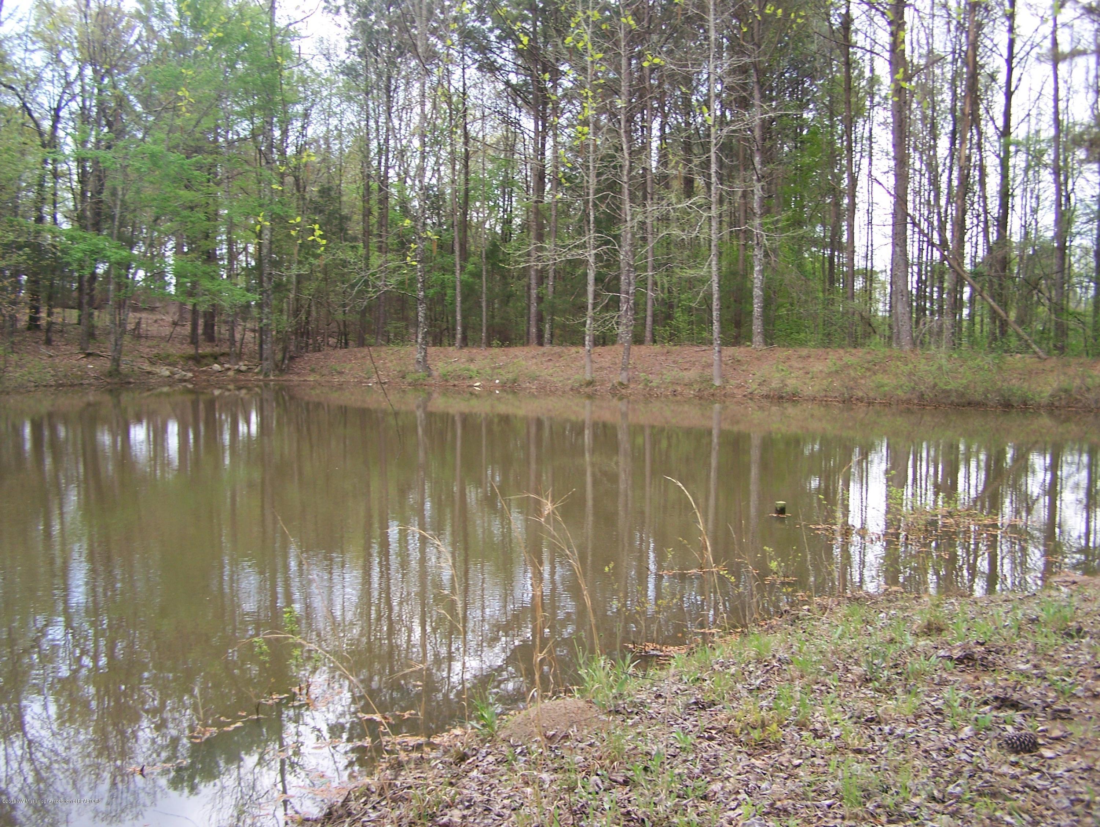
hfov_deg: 48.9
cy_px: 414
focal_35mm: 38
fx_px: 1208
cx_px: 550
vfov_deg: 37.8
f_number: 2.8
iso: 80
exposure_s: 1/160
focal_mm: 6.3
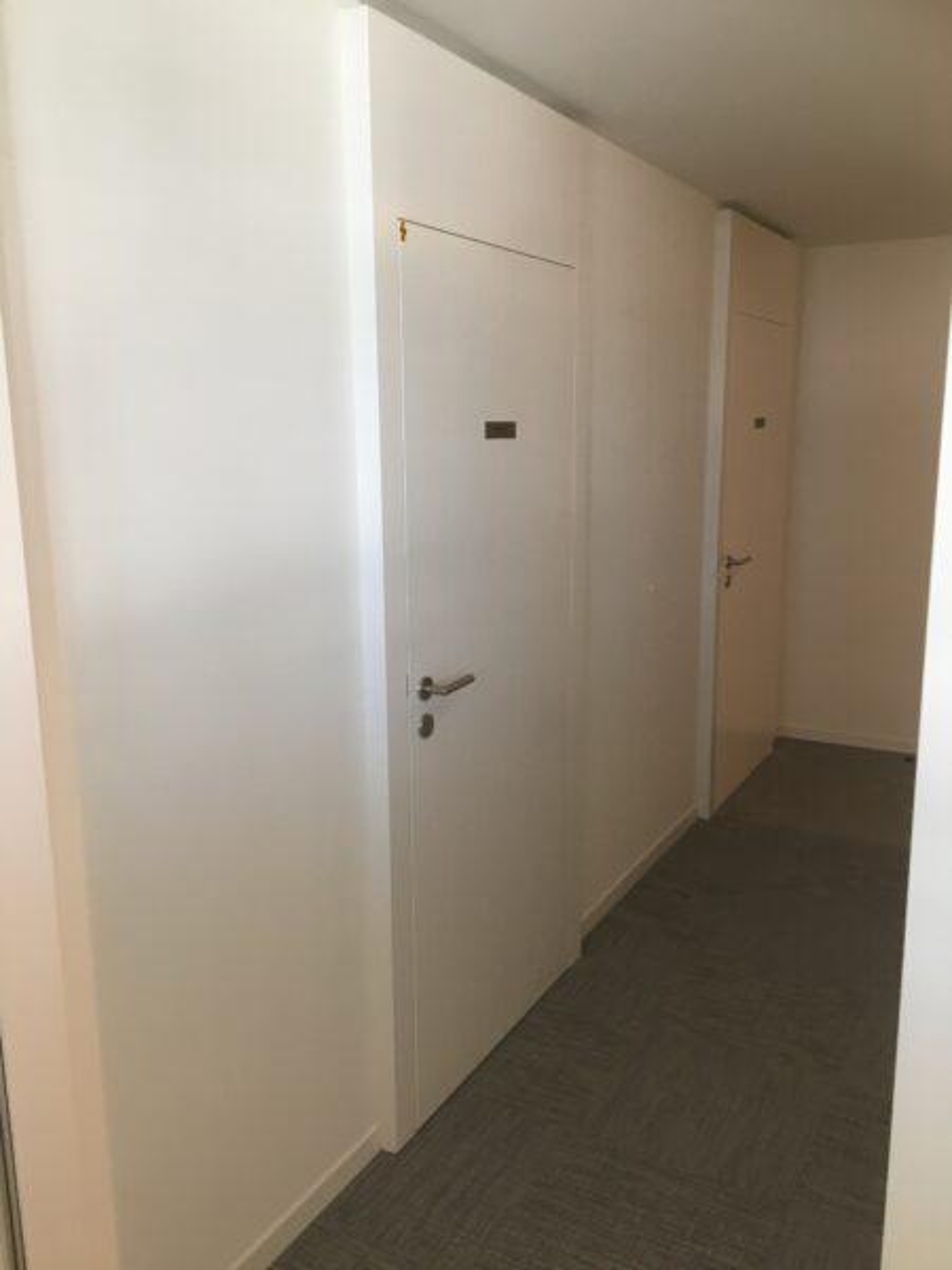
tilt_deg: -10.8
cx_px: 476
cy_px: 635
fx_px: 1063
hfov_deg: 48.2
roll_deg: +0.1
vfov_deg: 61.7
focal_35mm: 29
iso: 80
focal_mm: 4.15
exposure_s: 1/33
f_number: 2.2
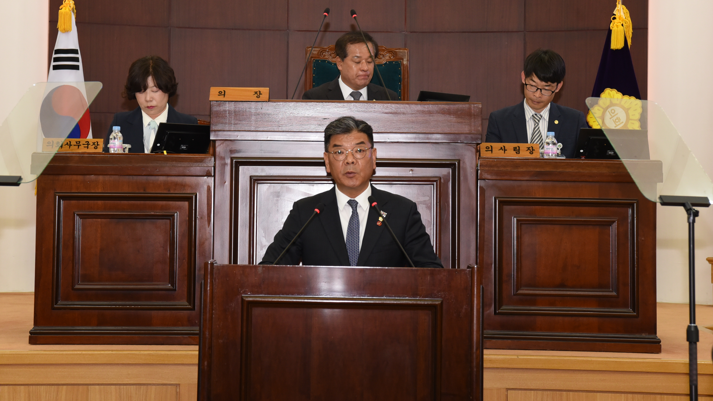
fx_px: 1664
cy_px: 131
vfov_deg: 13.7
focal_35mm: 88
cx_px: 321
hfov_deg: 24.2
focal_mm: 70
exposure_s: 1/60
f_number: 9
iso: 2000
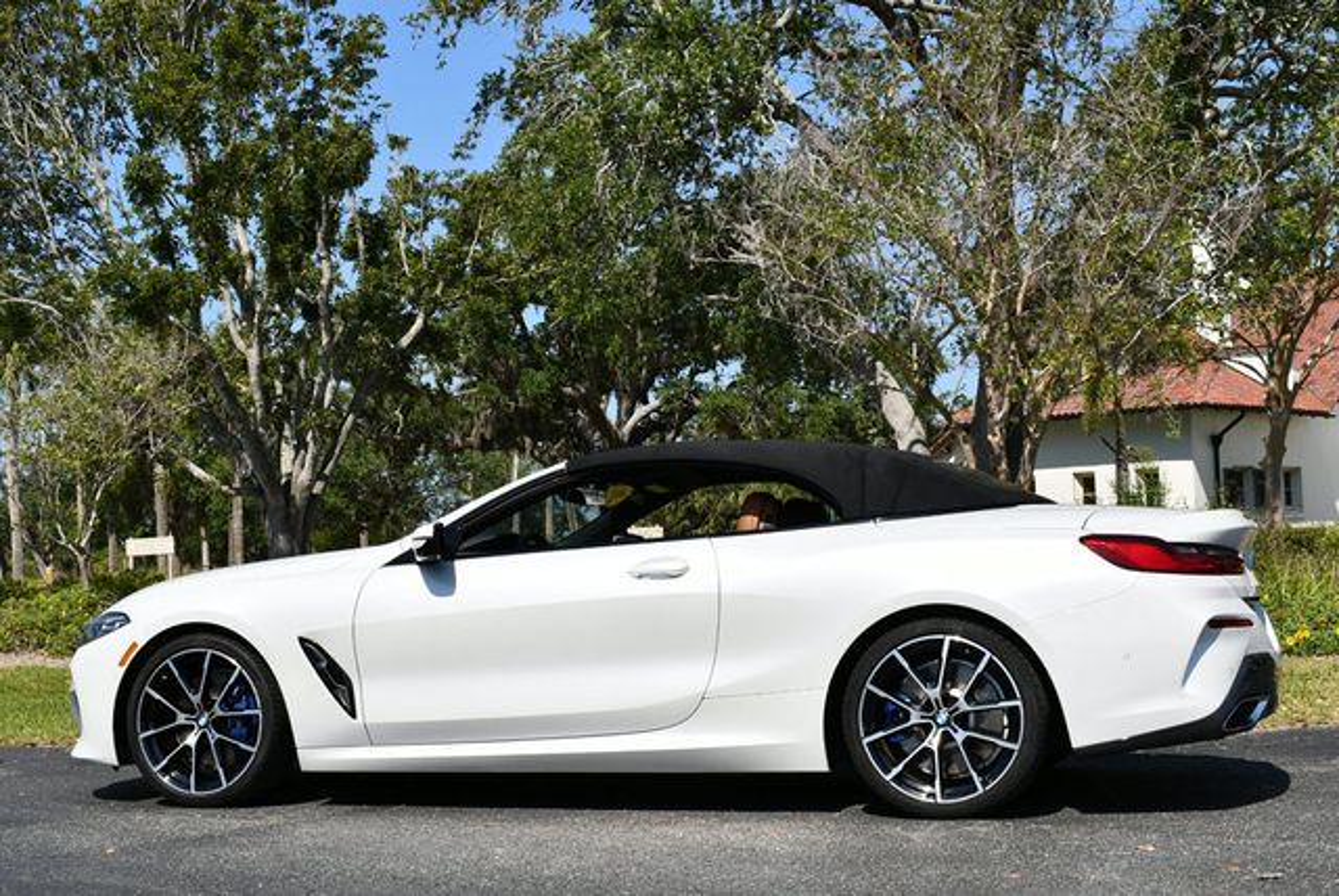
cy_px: 448
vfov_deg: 26.0
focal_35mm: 52
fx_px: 1936
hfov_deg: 38.2
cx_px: 670
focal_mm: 26
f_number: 9
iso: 100
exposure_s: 1/320
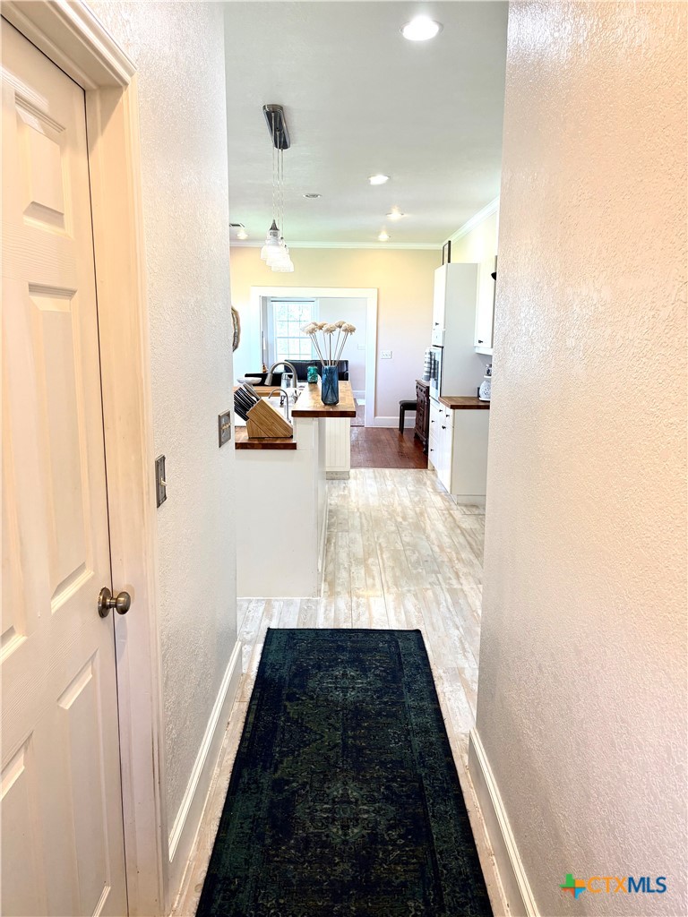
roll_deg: -1.0
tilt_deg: -9.3
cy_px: 458
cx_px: 344
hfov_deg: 53.1
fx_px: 689
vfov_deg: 67.3
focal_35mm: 26
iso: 80
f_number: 1.6
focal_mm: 5.96
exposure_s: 1/60
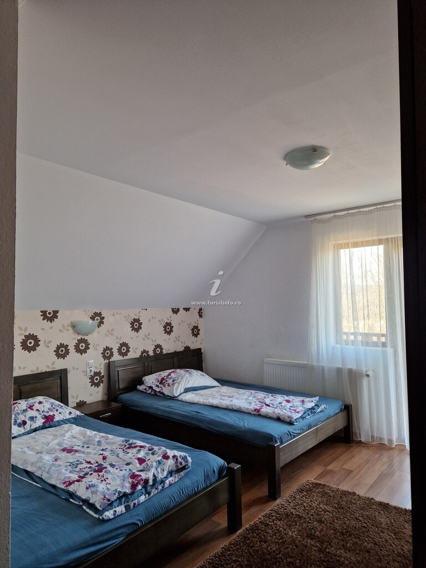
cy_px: 284
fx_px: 377
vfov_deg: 73.9
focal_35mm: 23
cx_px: 213
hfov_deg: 58.9
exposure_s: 1/100
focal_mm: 5.4
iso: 160
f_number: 1.8
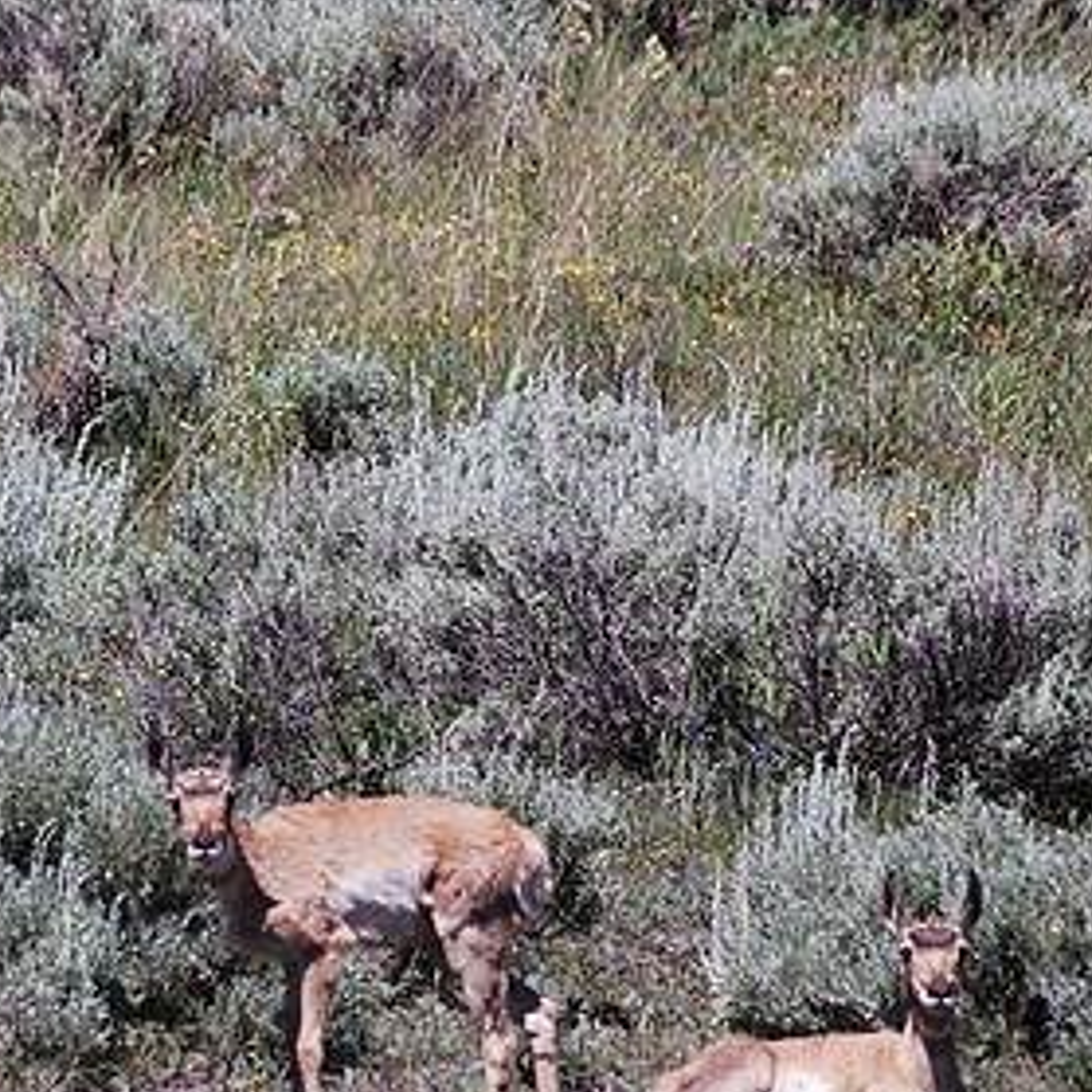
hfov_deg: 2.2
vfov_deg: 2.2
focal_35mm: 797
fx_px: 28445
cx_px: 446
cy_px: 689
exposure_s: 1/250
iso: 180
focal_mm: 300
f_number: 10
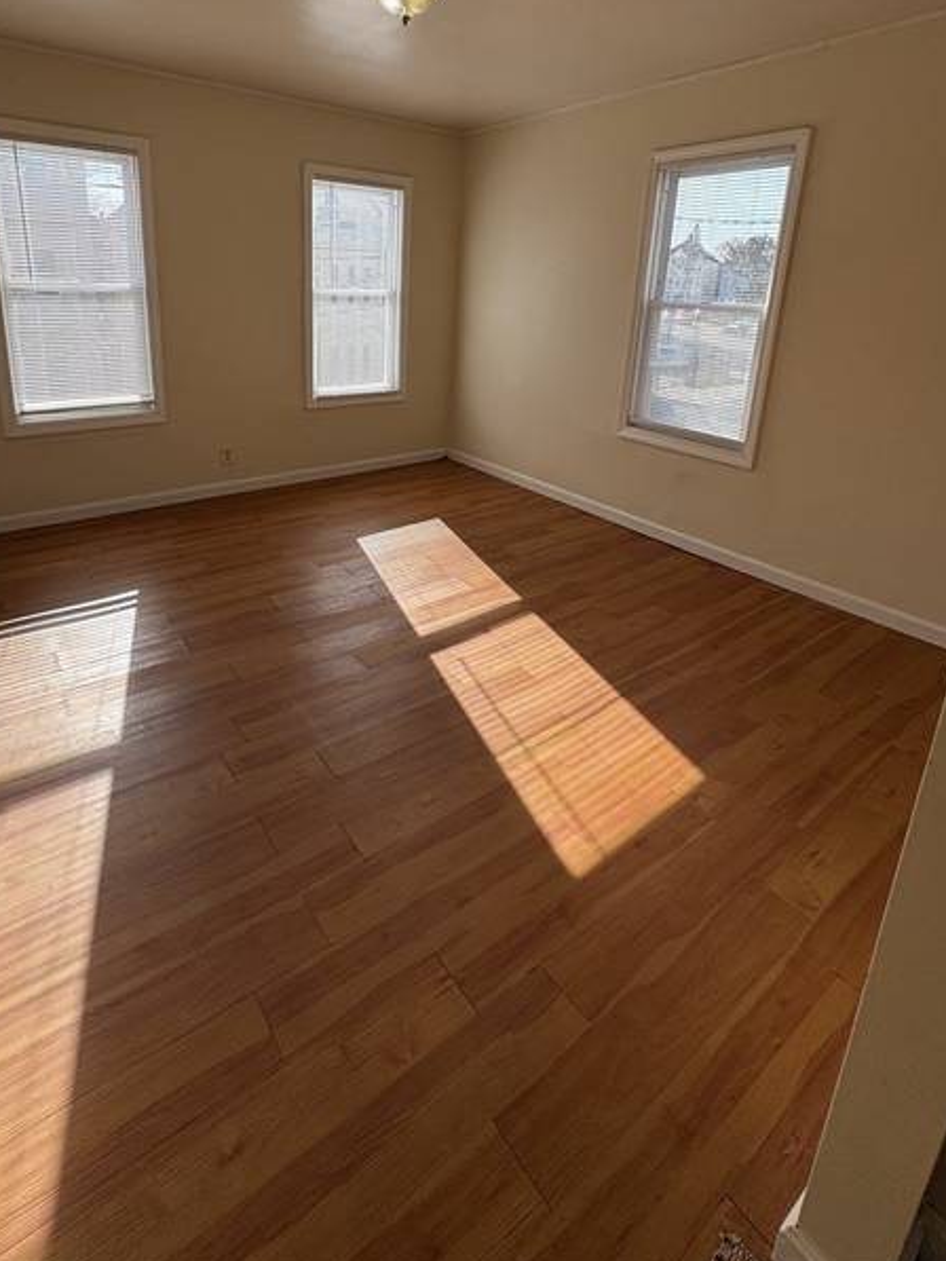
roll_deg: -1.5
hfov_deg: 71.3
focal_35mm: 18
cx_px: 414
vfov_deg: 85.7
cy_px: 460
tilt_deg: -12.5
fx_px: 656
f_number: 2.2
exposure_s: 1/352
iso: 40
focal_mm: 2.22
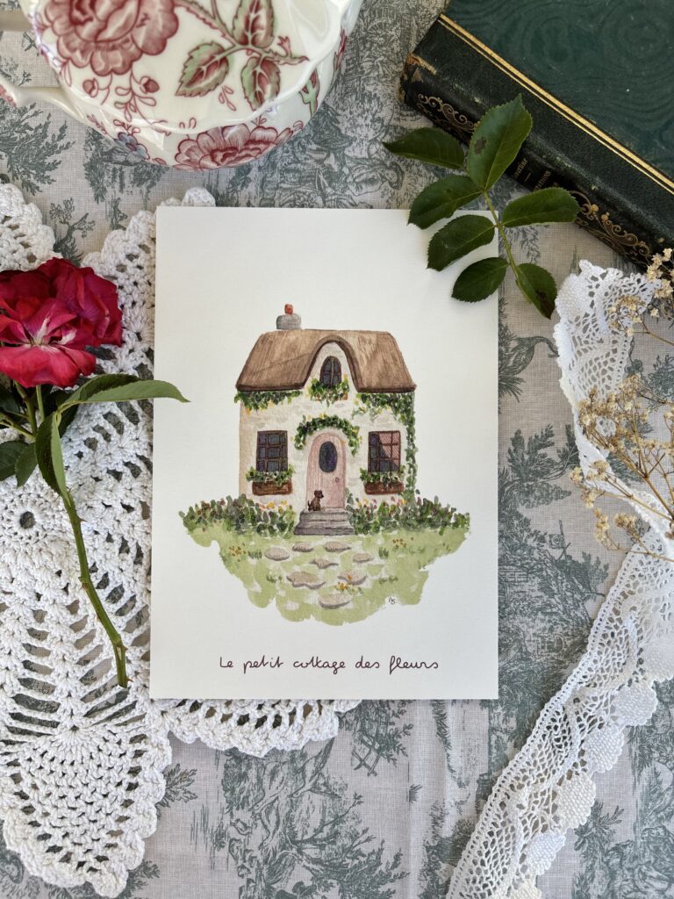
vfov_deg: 67.3
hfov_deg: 53.1
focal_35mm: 26
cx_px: 337
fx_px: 675
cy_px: 450
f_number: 1.6
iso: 50
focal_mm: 5.96
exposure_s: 1/531
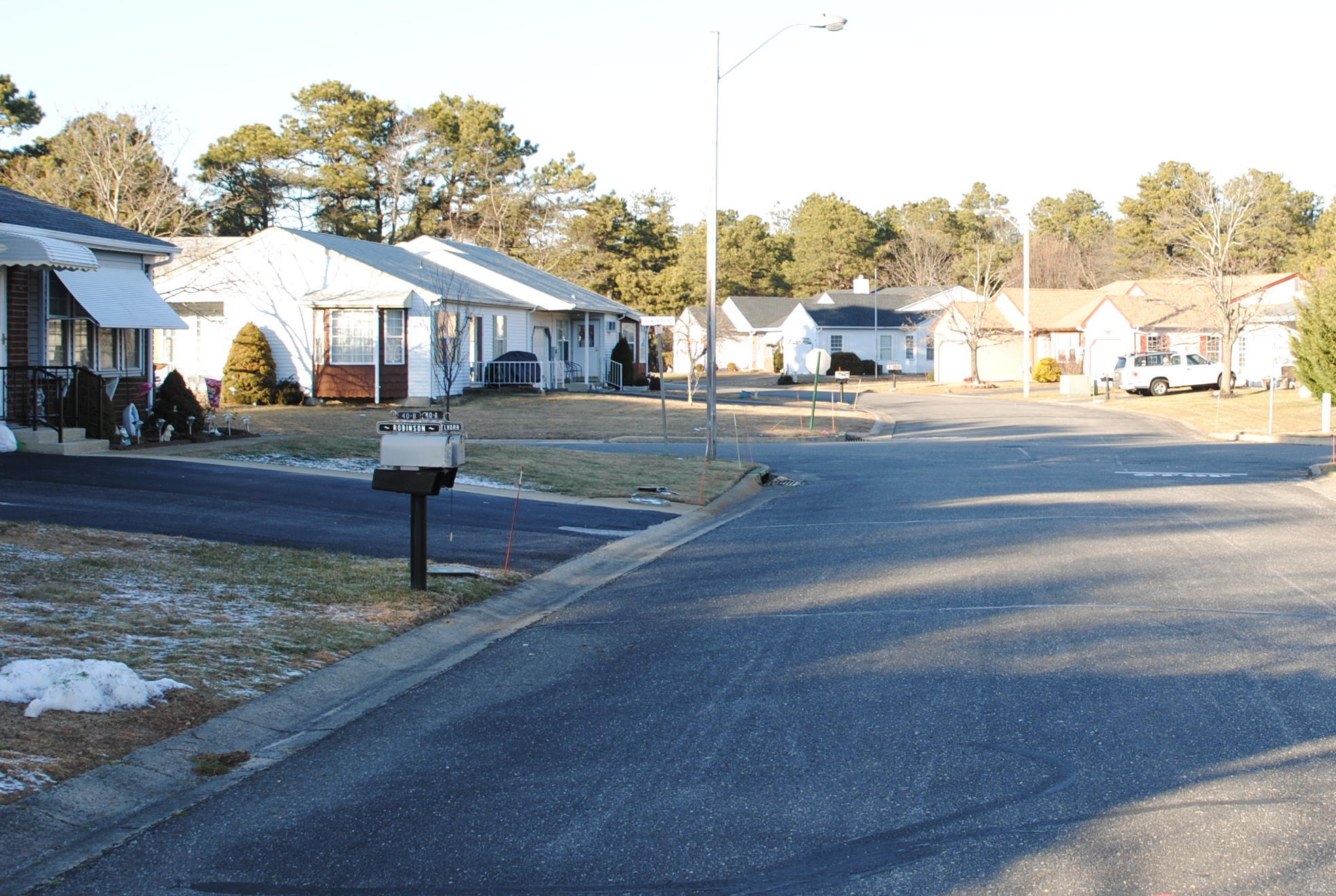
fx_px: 1971
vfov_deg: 25.6
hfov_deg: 36.7
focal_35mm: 53
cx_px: 978
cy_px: 376
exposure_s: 1/200
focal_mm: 24
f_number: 5
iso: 100
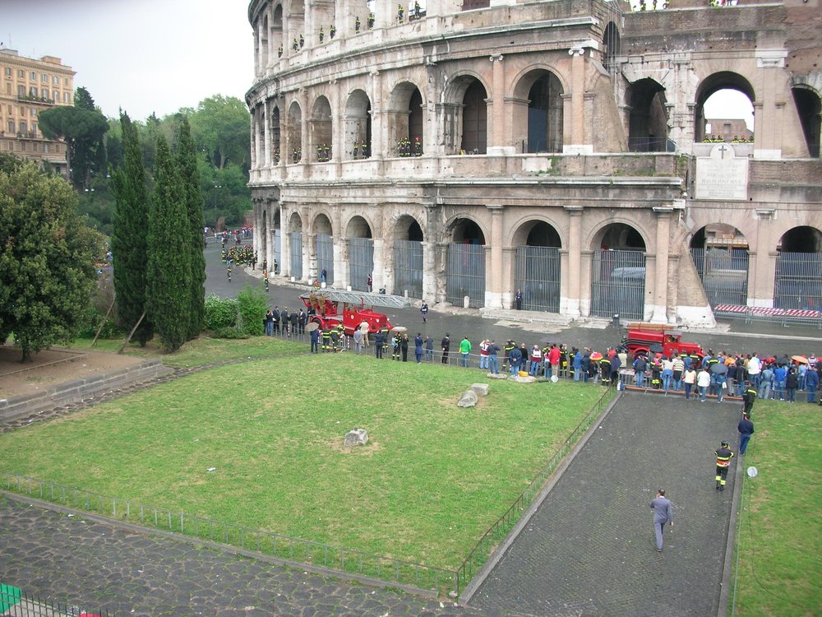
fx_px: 831
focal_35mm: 35
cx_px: 411
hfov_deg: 52.6
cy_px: 308
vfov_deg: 40.7
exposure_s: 1/126
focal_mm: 5.8
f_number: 3
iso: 50
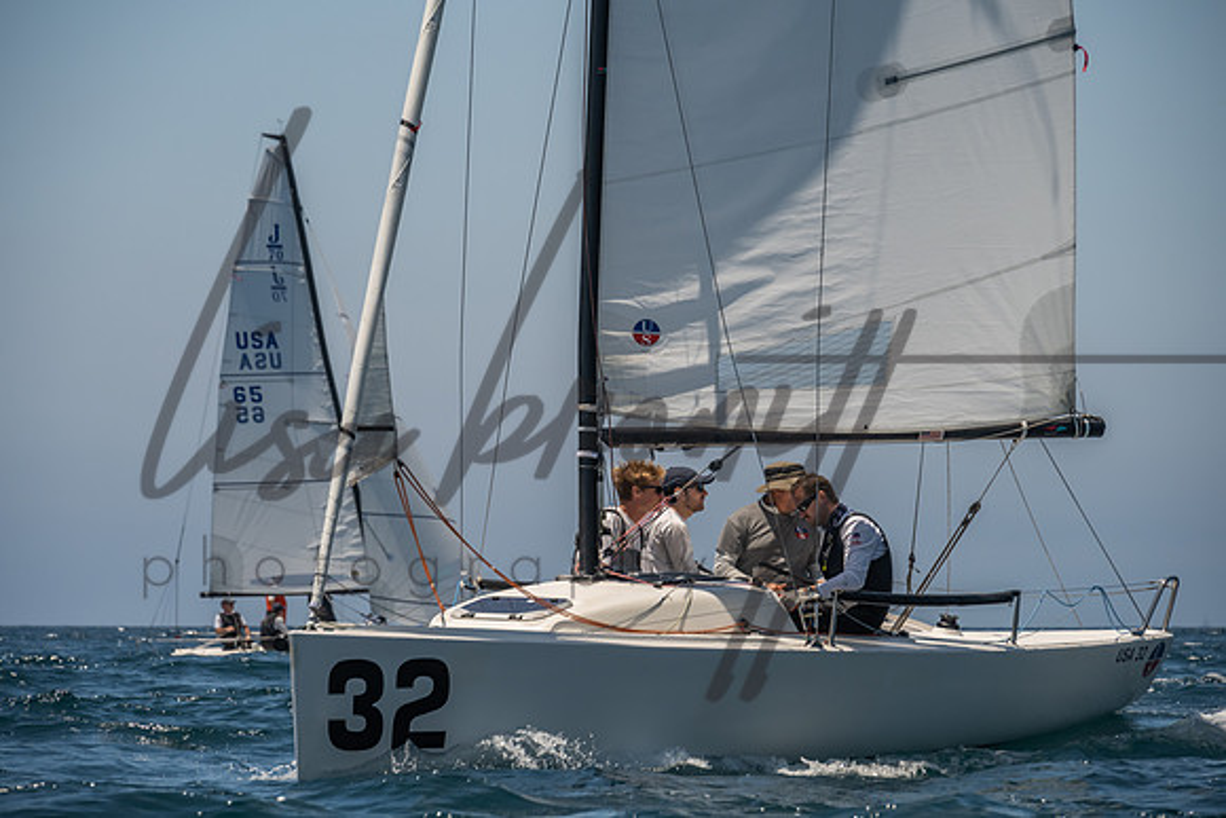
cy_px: 409
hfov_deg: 10.0
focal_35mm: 205
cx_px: 613
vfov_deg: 6.7
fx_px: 6996
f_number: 9
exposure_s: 1/1000
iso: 640
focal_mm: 200
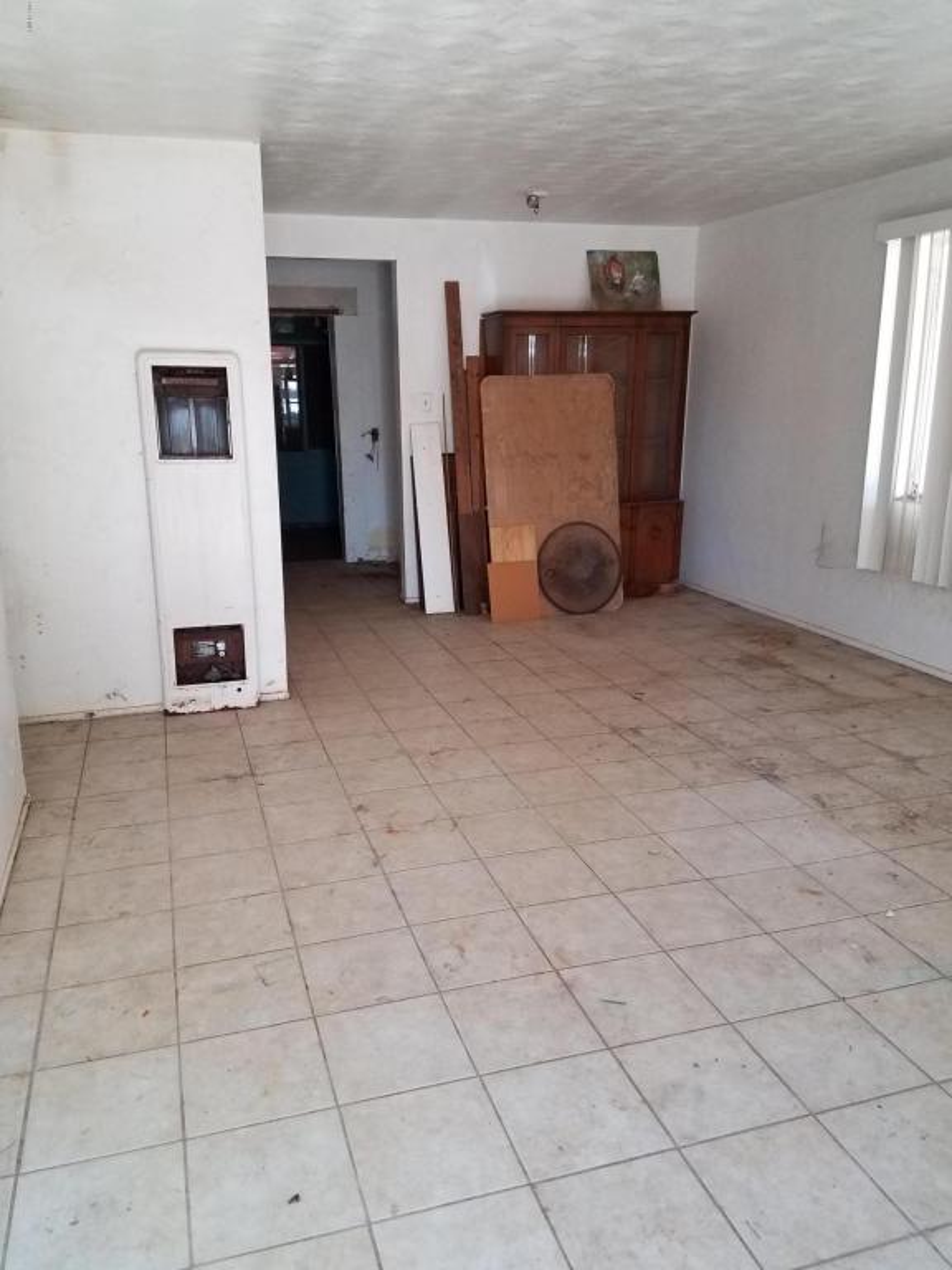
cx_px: 476
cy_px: 635
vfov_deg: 67.3
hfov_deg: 53.1
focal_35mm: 26
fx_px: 953
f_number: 1.7
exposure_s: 1/60
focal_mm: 4.2
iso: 200
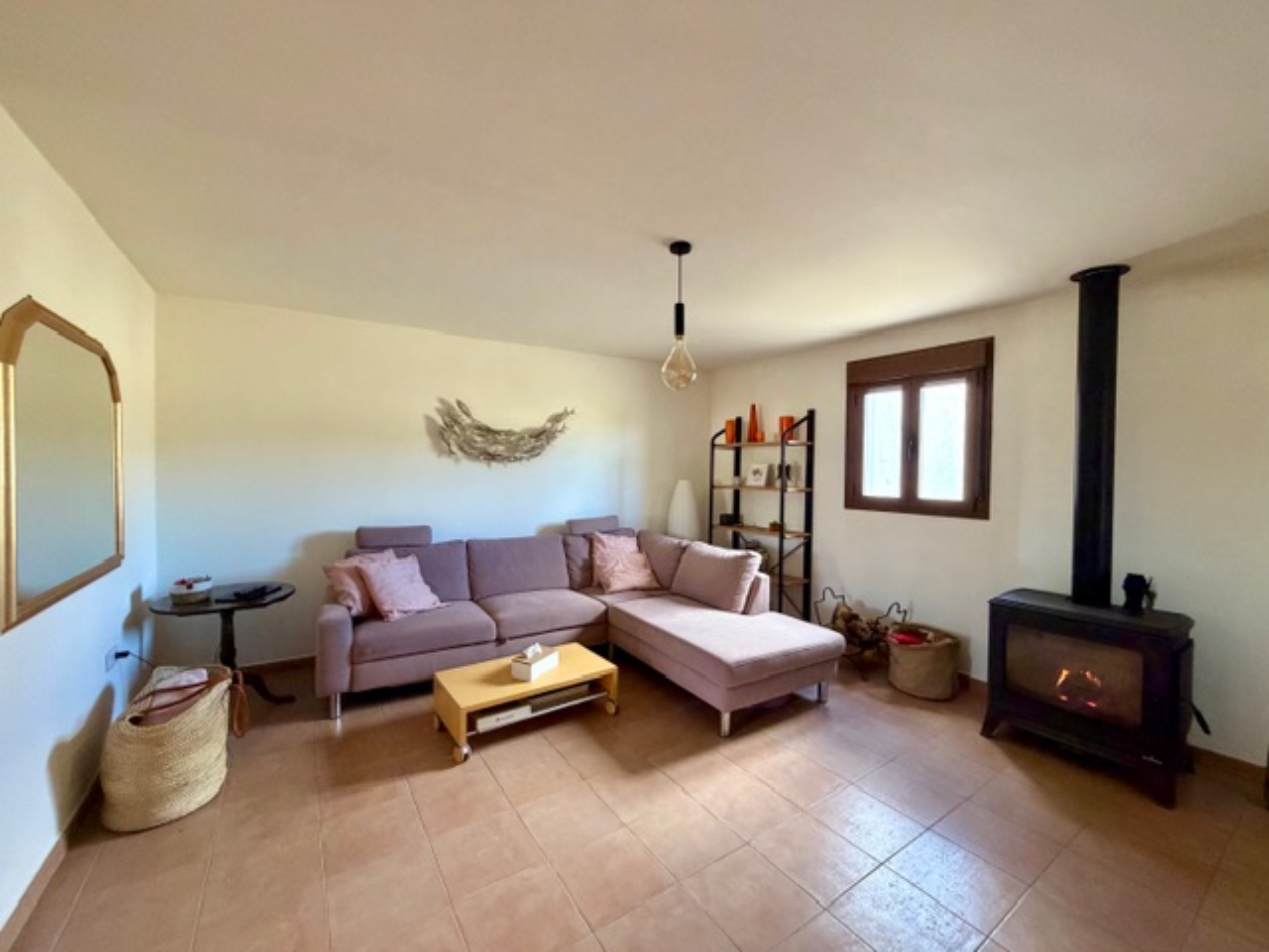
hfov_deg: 102.1
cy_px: 476
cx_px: 634
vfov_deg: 85.7
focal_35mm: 14
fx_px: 513
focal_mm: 2.22
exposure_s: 1/60
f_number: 2.2
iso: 400
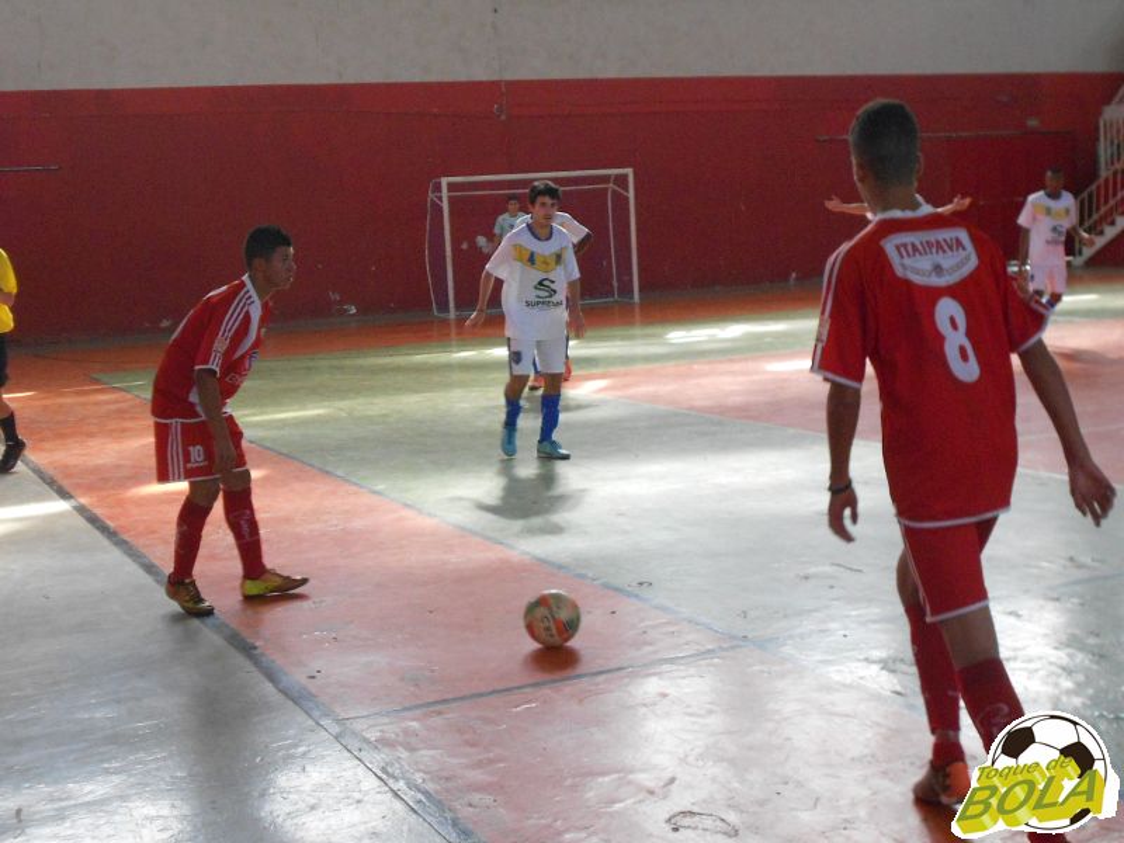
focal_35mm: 49
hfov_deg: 38.9
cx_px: 562
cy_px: 422
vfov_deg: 29.7
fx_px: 1591
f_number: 4.5
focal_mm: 9
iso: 400
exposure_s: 1/125
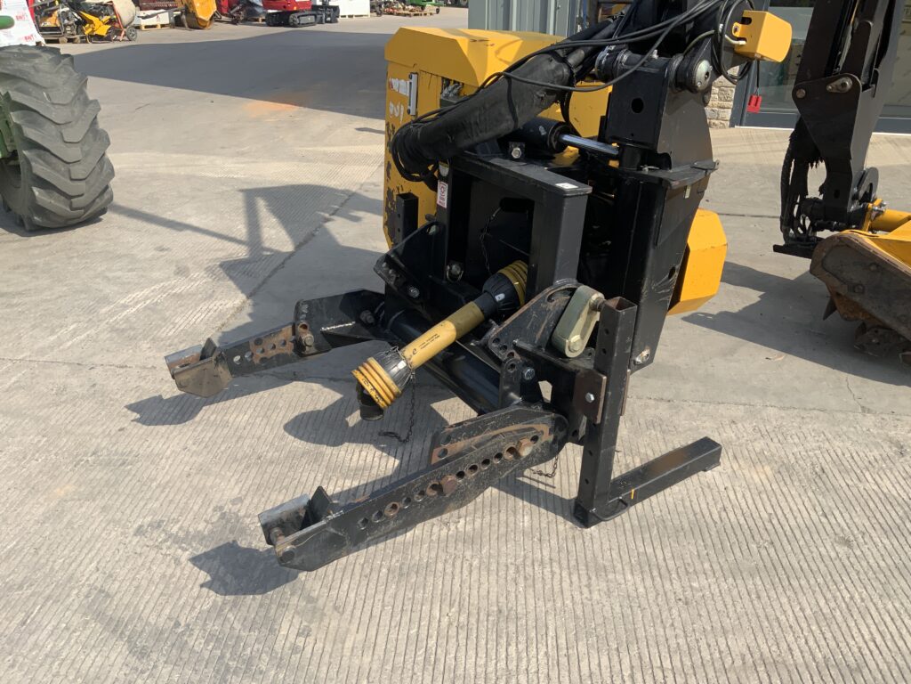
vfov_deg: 48.2
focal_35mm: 29
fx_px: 763
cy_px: 342
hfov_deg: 61.7
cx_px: 456
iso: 16
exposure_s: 1/1221
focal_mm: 3
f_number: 1.8
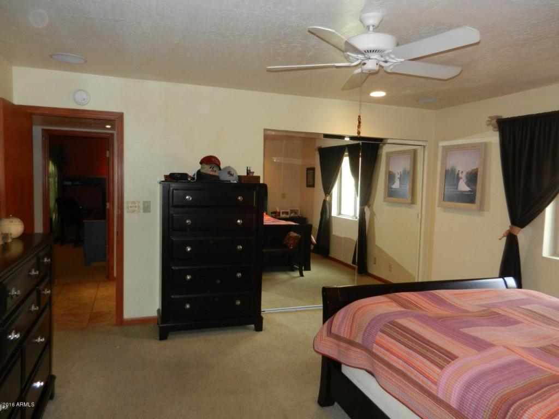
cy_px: 210
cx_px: 280
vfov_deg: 54.9
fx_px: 404
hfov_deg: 69.4
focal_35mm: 25
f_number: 3.5
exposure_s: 1/30
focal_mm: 4.5
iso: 220
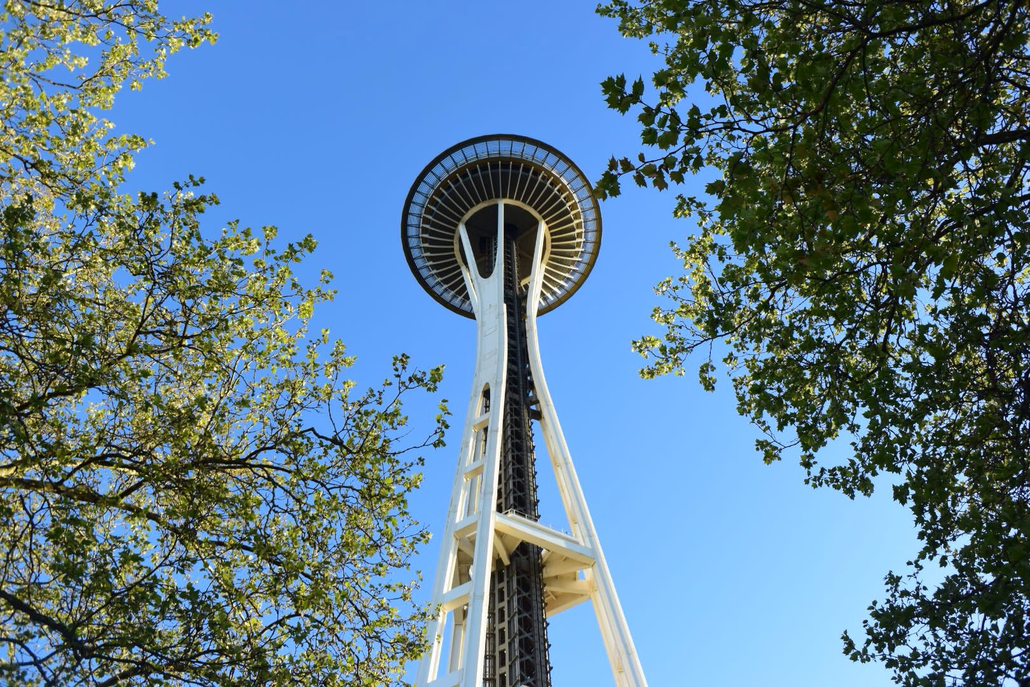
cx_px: 515
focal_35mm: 27
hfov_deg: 67.4
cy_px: 344
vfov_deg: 47.9
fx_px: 772
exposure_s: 1/320
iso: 160
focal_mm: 10
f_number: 4
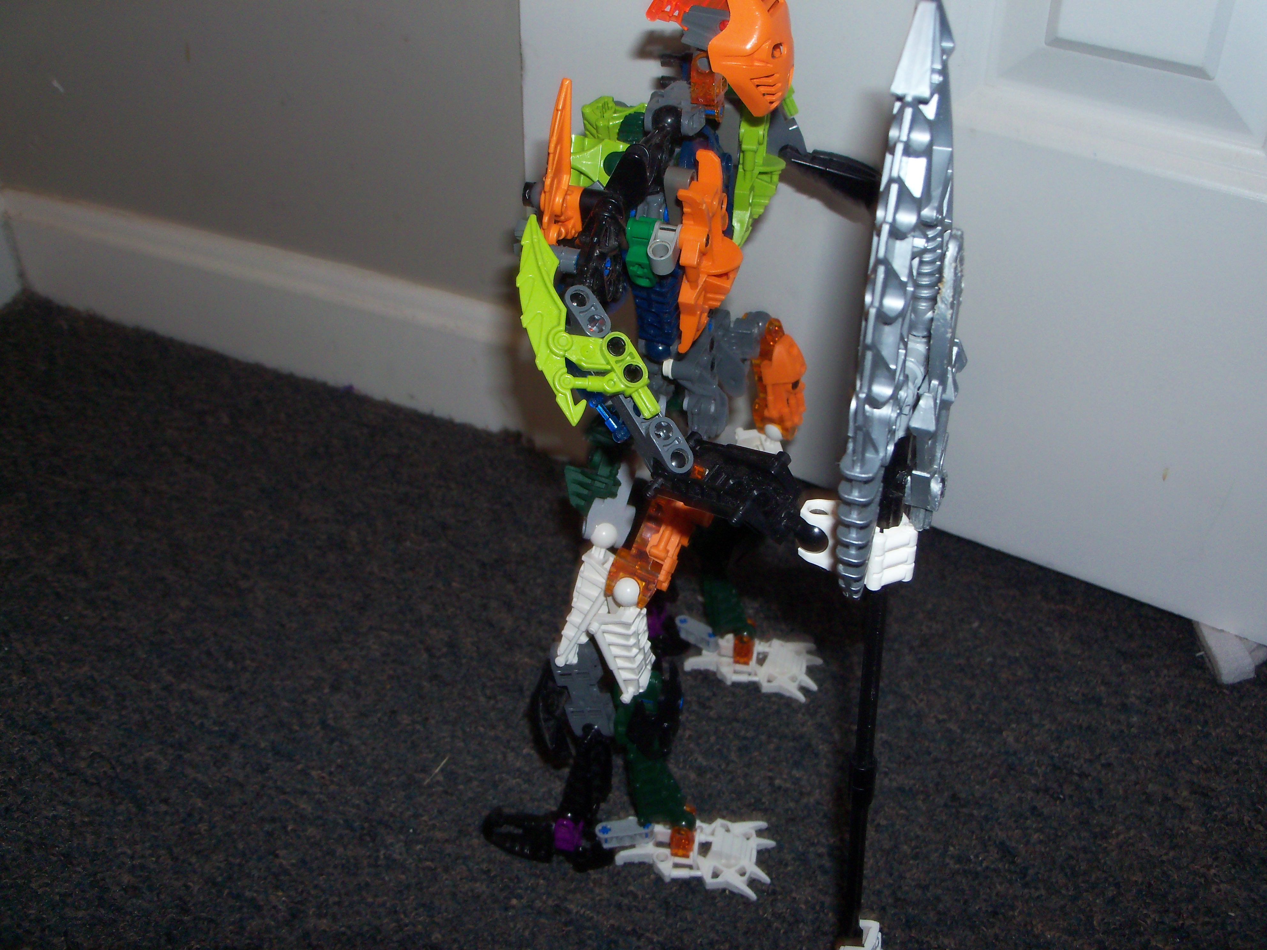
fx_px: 1281
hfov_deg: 52.6
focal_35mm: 35
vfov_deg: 40.7
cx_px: 634
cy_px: 475
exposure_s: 1/30
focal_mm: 6.3
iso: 100
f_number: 3
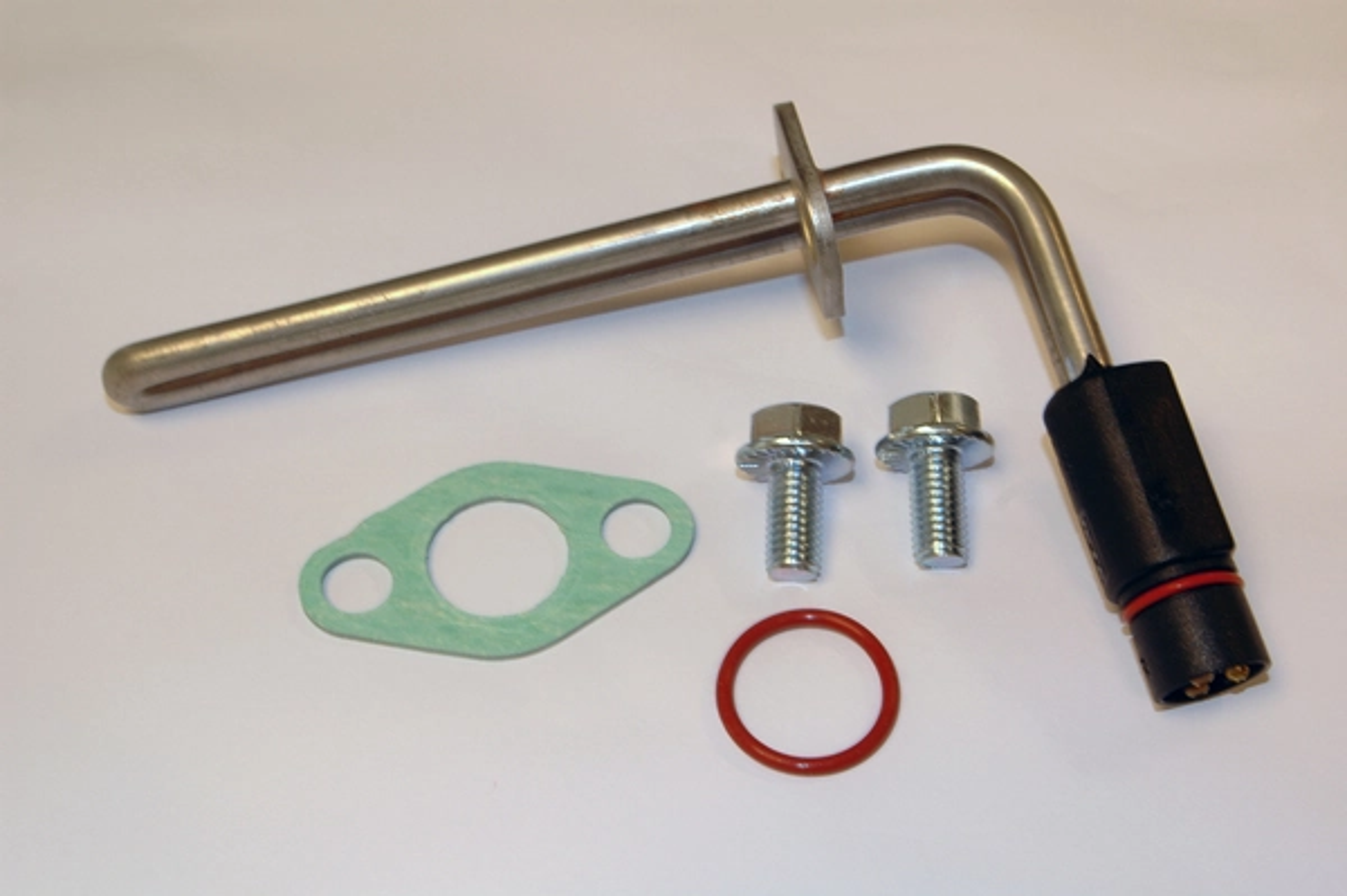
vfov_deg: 20.1
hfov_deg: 29.9
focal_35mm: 68
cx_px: 674
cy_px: 448
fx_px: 2523
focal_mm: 45
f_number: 10
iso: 200
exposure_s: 1/15
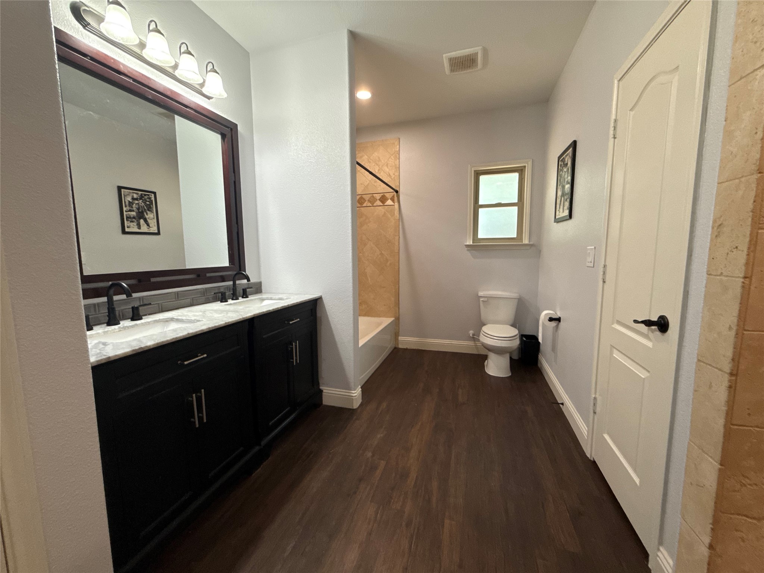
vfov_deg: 85.7
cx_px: 382
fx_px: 309
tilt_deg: -6.3
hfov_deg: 102.1
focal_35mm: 14
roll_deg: +0.3
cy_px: 286
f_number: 2.2
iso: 320
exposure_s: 1/120
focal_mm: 2.22
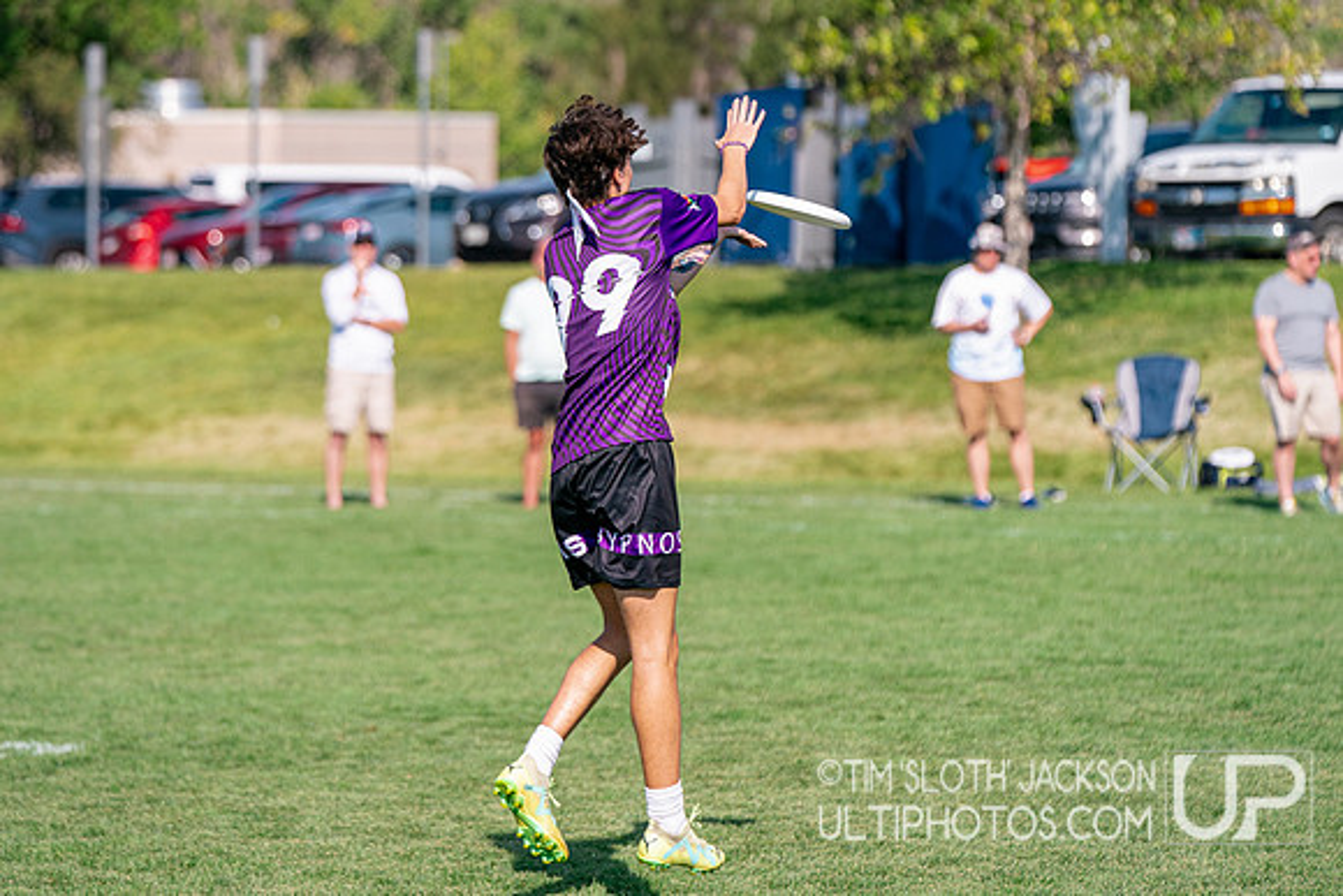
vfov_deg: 6.4
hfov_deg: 9.6
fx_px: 8009
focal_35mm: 215
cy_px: 359
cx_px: 672
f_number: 4
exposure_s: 1/4000
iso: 400
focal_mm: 179
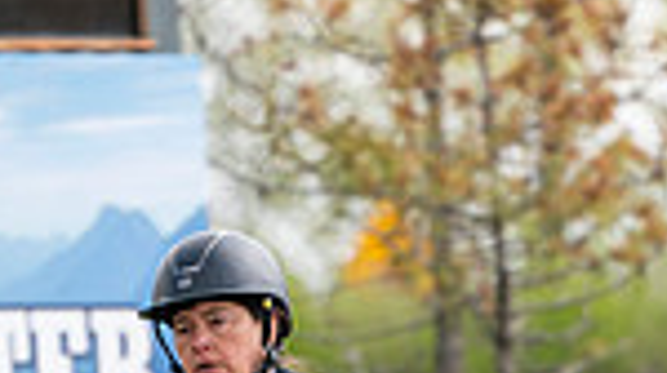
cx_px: 485
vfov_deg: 0.9
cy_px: 841
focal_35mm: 1385
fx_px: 24469
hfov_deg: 1.6
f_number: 5.6
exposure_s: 1/400
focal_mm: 342
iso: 200
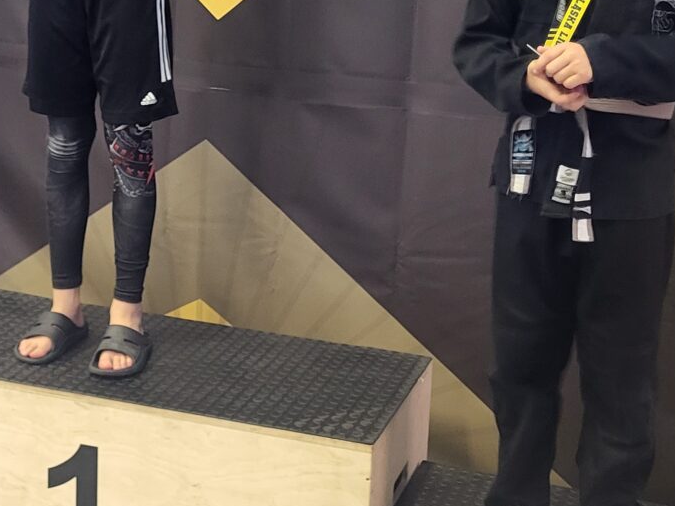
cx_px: 226
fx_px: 1443
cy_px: 121
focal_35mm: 74
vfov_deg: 19.7
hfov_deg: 26.2
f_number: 1.8
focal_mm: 5.4
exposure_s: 1/50
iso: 500
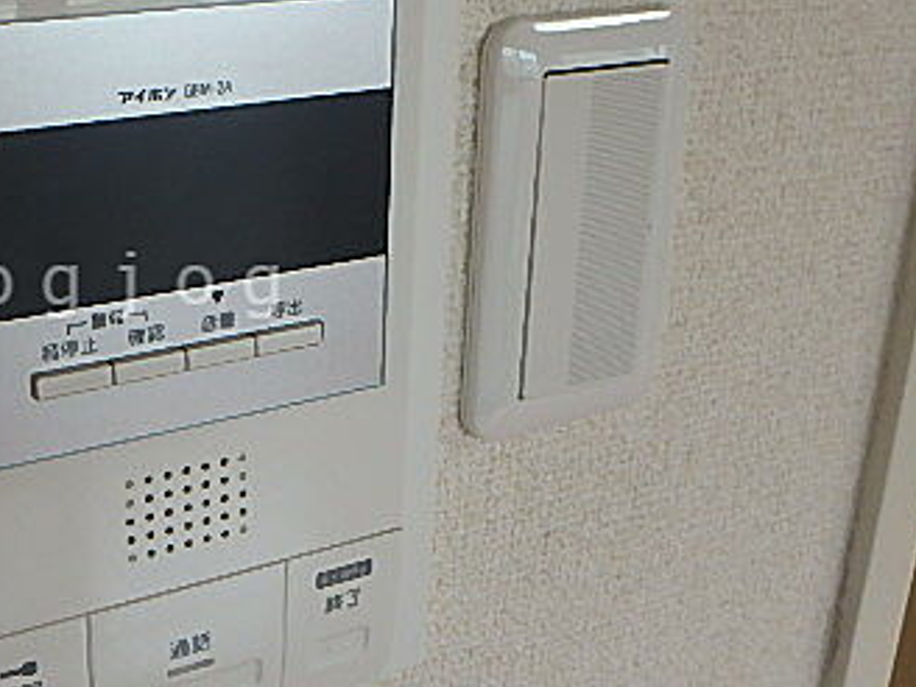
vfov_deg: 35.0
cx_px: 103
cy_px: 285
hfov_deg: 42.3
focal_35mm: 41
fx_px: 1085
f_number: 3.5
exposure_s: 1/60
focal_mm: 3.7
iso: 125
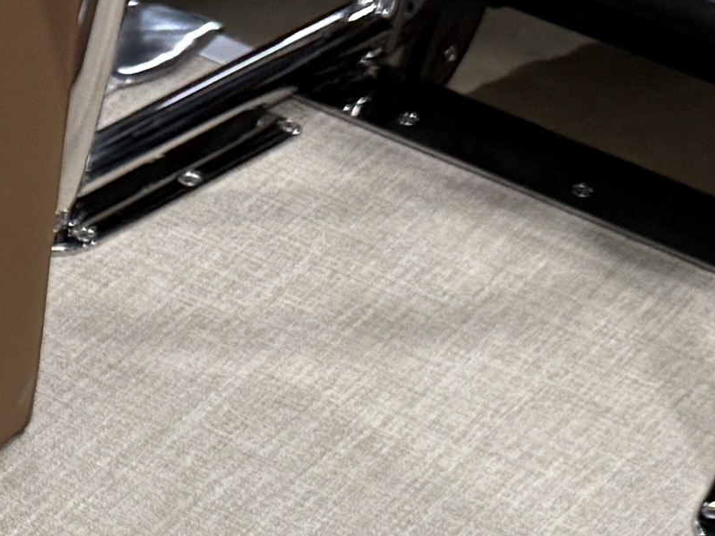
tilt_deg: -46.1
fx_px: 3490
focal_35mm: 169
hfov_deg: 10.3
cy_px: 1188
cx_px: -942
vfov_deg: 8.2
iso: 80
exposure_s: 1/120
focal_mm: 6.76
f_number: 1.78
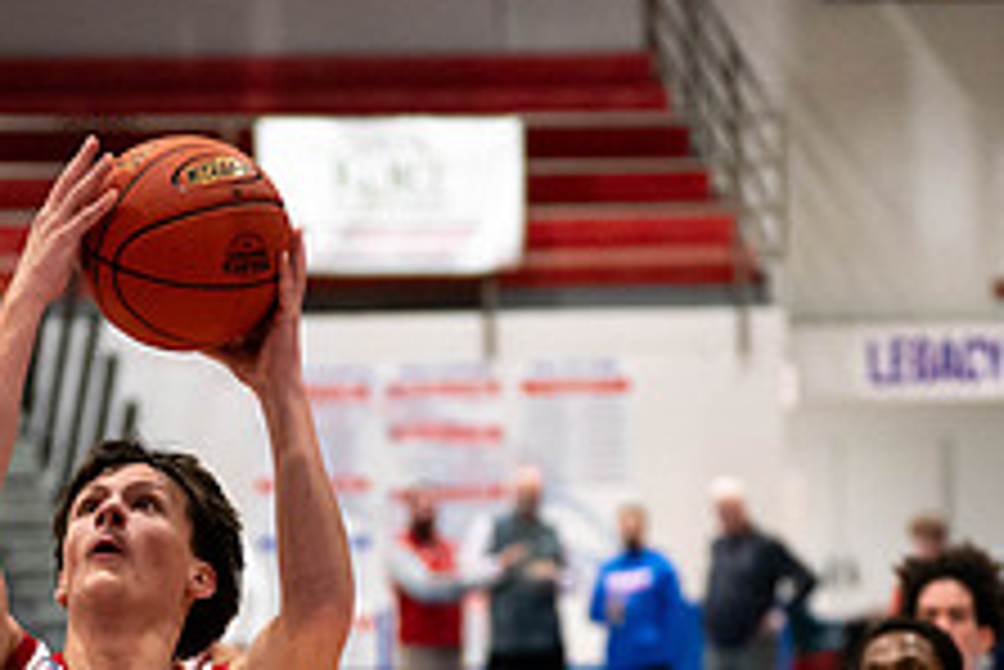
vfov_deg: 6.5
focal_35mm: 210
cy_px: 803
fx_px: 5860
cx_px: 319
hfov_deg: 9.8
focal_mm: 80
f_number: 2.8
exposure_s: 1/1000
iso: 4000
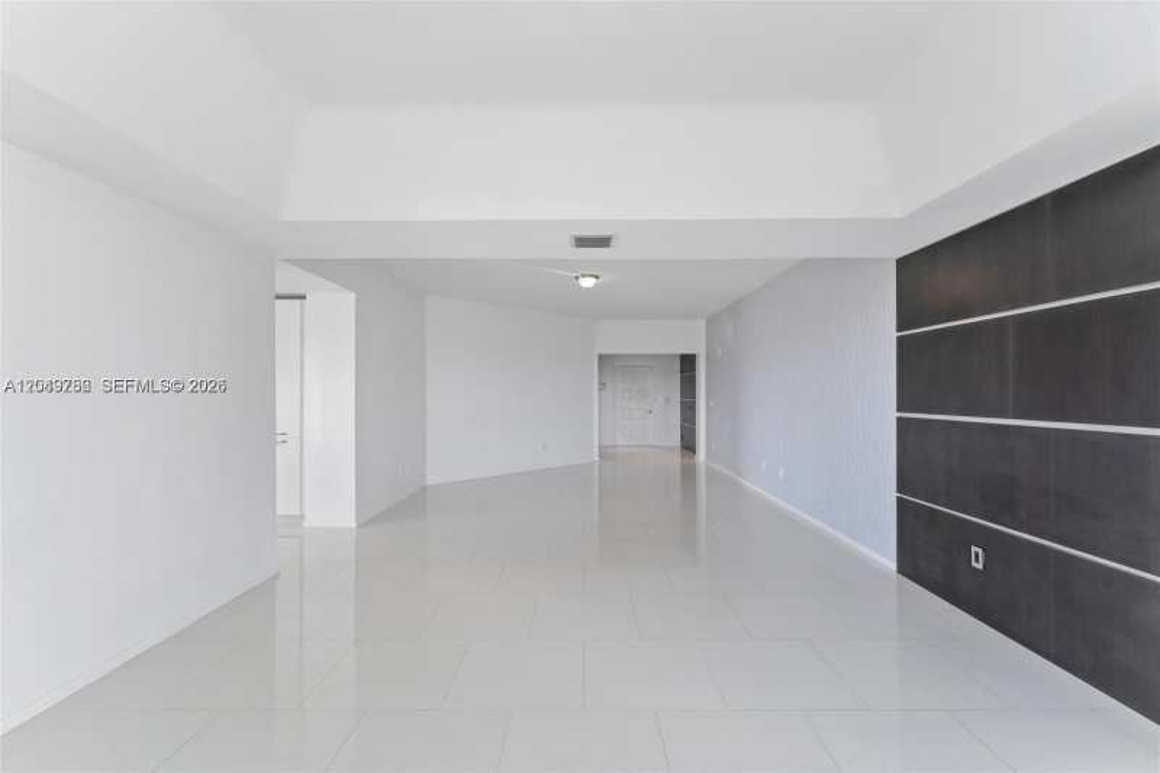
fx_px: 503
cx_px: 580
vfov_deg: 75.1
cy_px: 386
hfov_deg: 98.2
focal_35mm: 16
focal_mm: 15.6
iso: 200
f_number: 8
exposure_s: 1/4
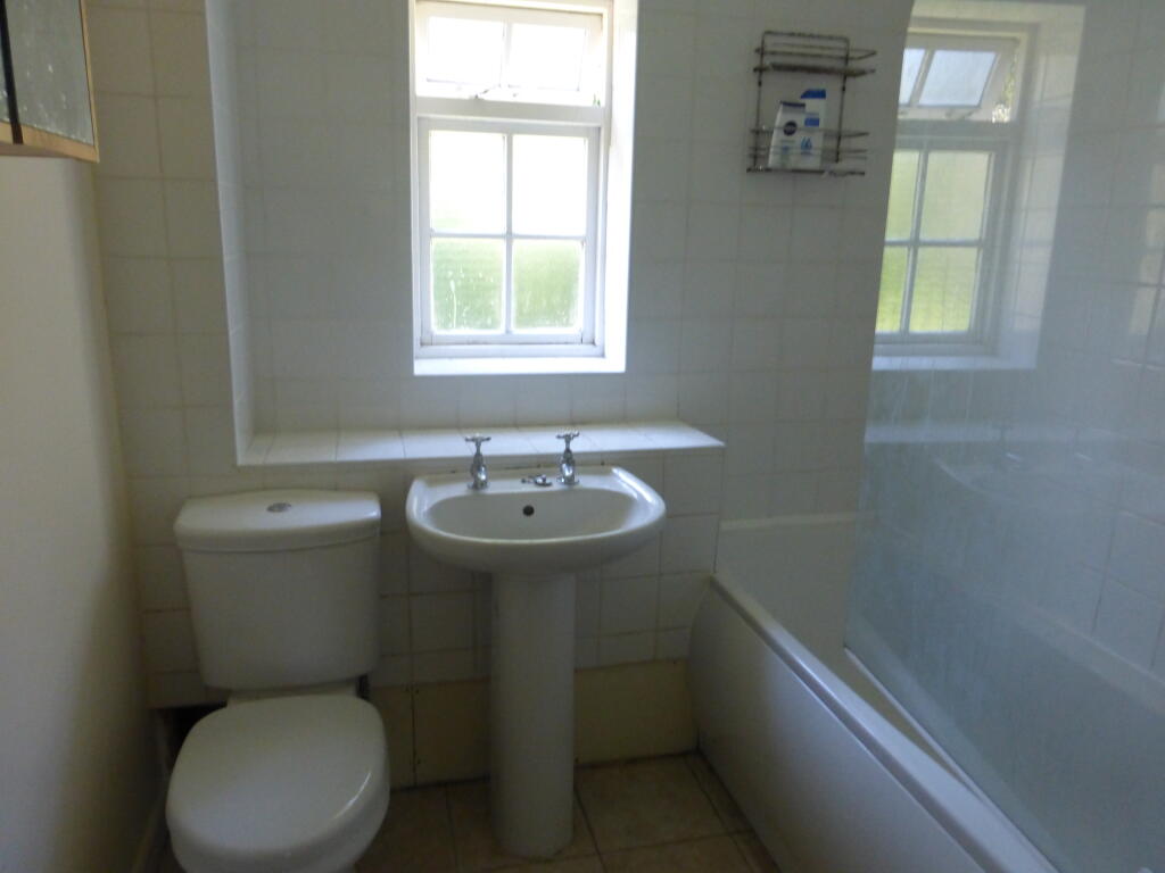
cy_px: 436
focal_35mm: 25
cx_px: 582
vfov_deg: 54.9
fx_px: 841
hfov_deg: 69.4
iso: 400
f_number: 3.3
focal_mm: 4.3
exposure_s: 1/40
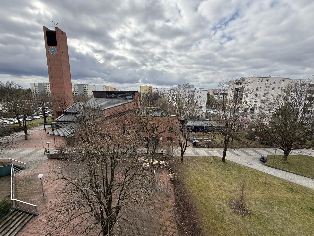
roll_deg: -1.3
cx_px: 157
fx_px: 127
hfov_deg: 102.1
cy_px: 118
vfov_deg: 85.7
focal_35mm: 14
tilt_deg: -10.5
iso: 64
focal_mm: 2.22
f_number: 2.2
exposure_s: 1/1259
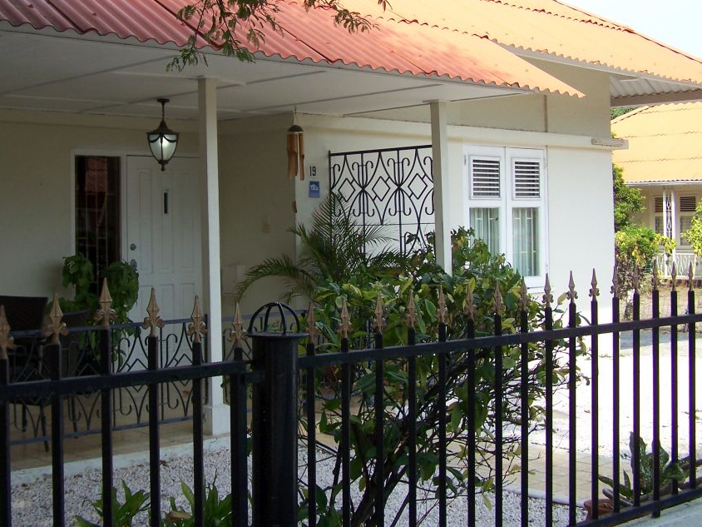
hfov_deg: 35.4
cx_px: 264
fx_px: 1095
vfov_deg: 26.9
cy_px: 186
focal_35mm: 54
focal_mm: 6.3
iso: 64
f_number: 2.8
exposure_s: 1/400
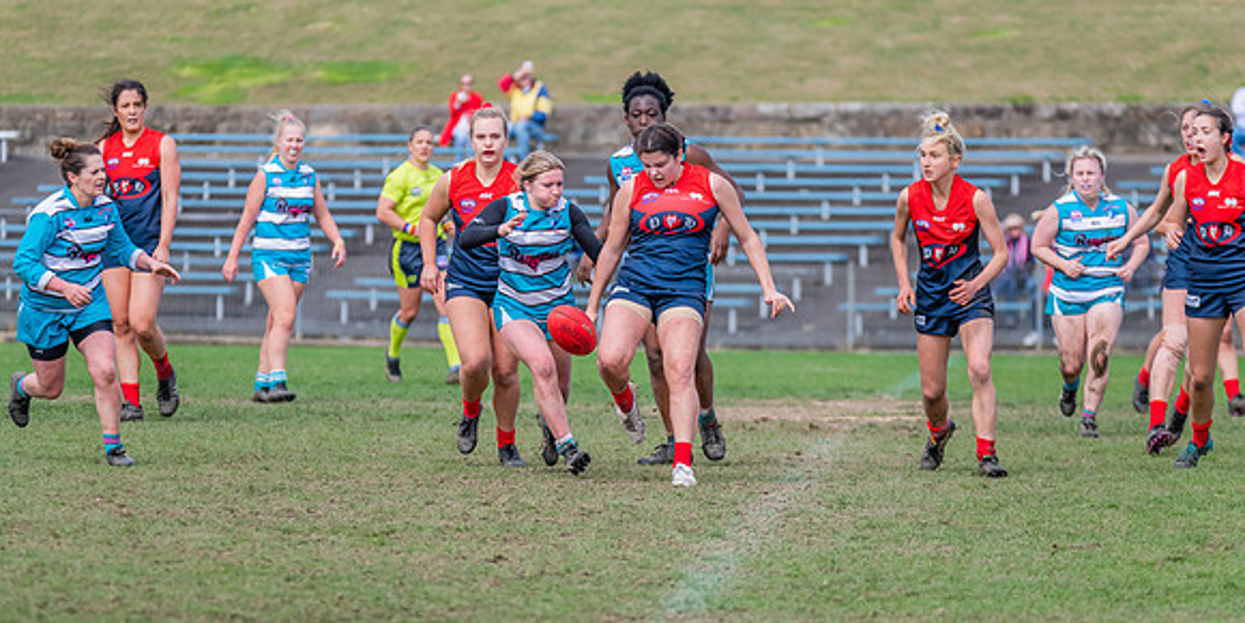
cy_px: 312
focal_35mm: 304
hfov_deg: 7.3
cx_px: 622
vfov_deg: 3.6
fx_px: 9792
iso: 800
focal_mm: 280
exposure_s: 1/1600
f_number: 6.3
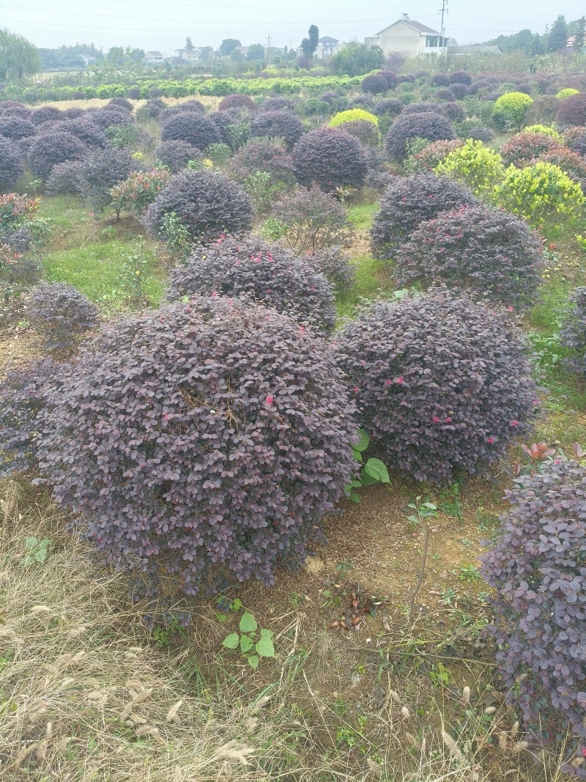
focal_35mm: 26
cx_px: 293
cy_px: 391
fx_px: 587
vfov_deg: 67.3
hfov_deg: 53.1
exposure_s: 1/327
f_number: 1.8
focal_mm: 4.84
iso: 80
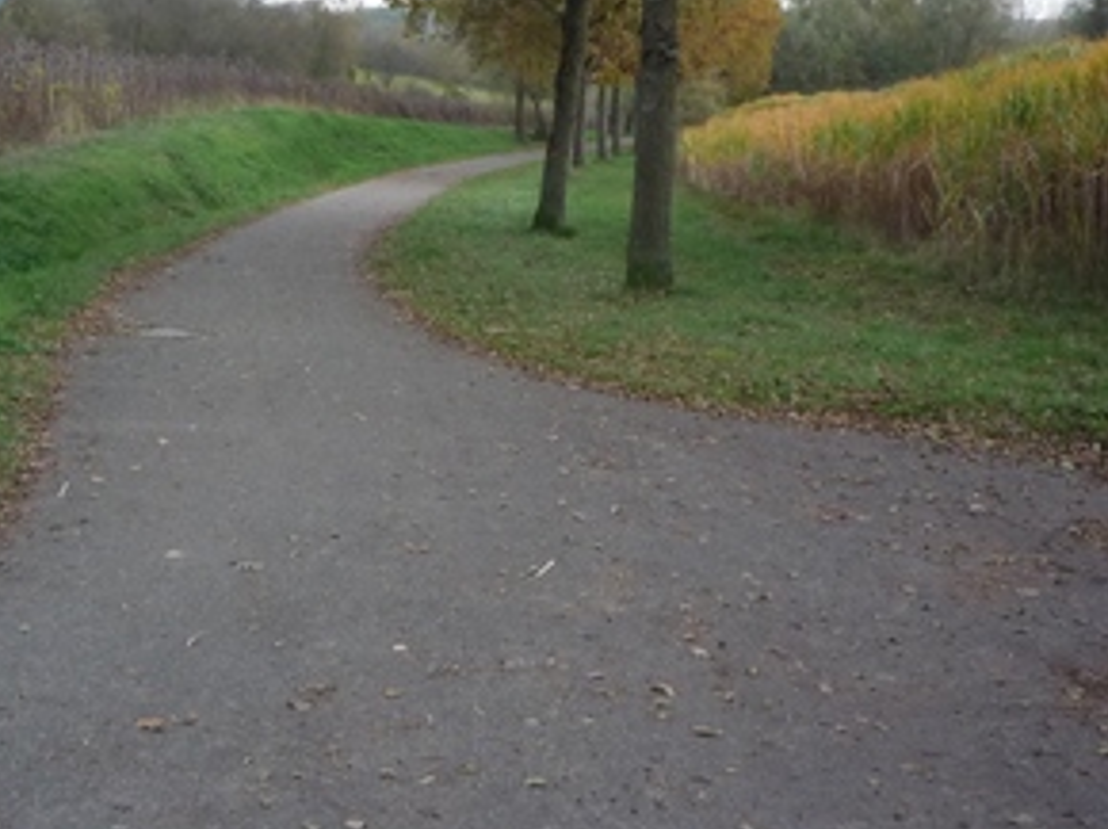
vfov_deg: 27.1
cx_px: 382
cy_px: 191
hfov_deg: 35.9
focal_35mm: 53
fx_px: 1695
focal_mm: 5.2
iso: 200
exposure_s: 1/200
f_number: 3.5
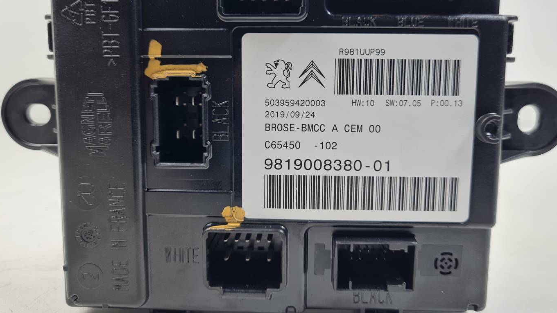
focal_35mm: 30
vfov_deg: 38.7
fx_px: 443
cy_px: 122
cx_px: 284
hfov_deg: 64.3
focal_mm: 5.4
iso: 50
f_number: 1.8
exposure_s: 1/127
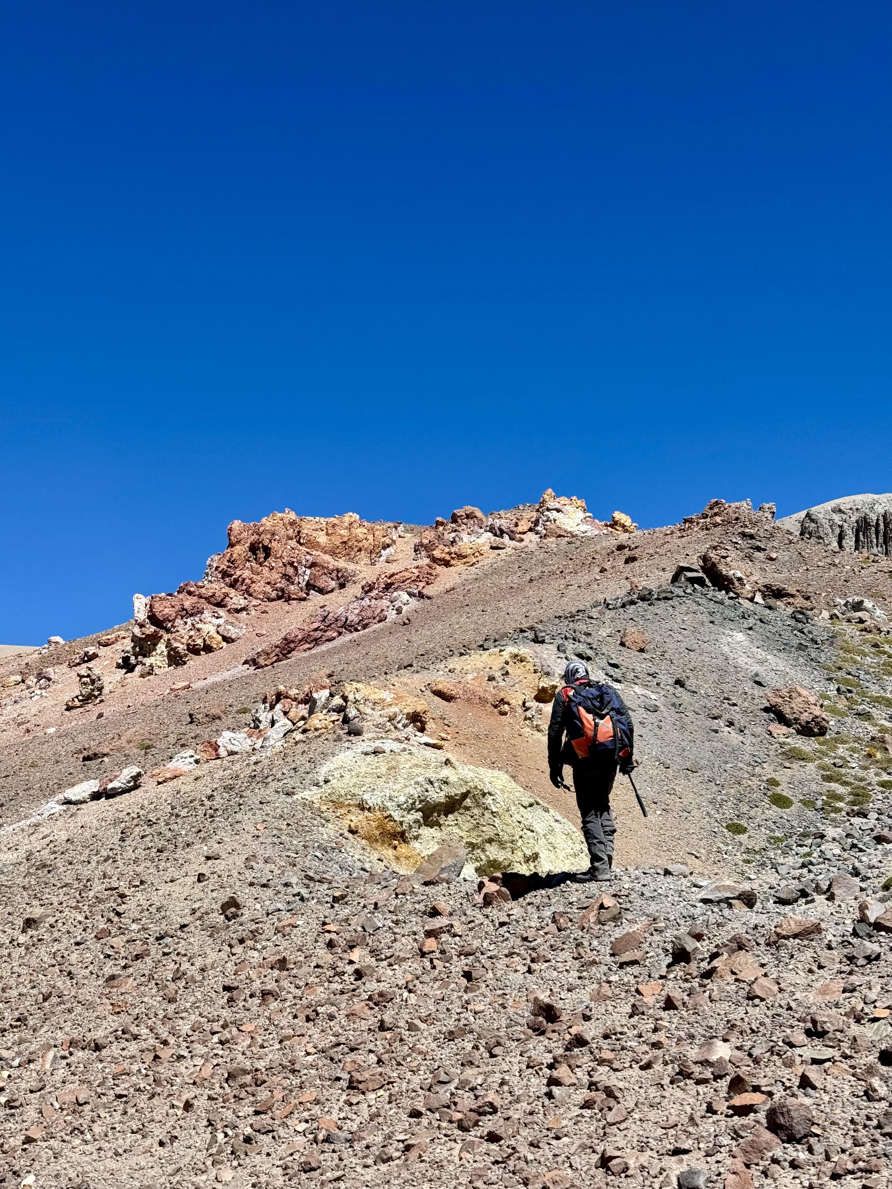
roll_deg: +1.3
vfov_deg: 39.7
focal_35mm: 48
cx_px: 446
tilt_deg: +13.3
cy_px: 594
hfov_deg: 30.3
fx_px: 1649
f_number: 1.78
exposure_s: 1/5848
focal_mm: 6.76
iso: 64
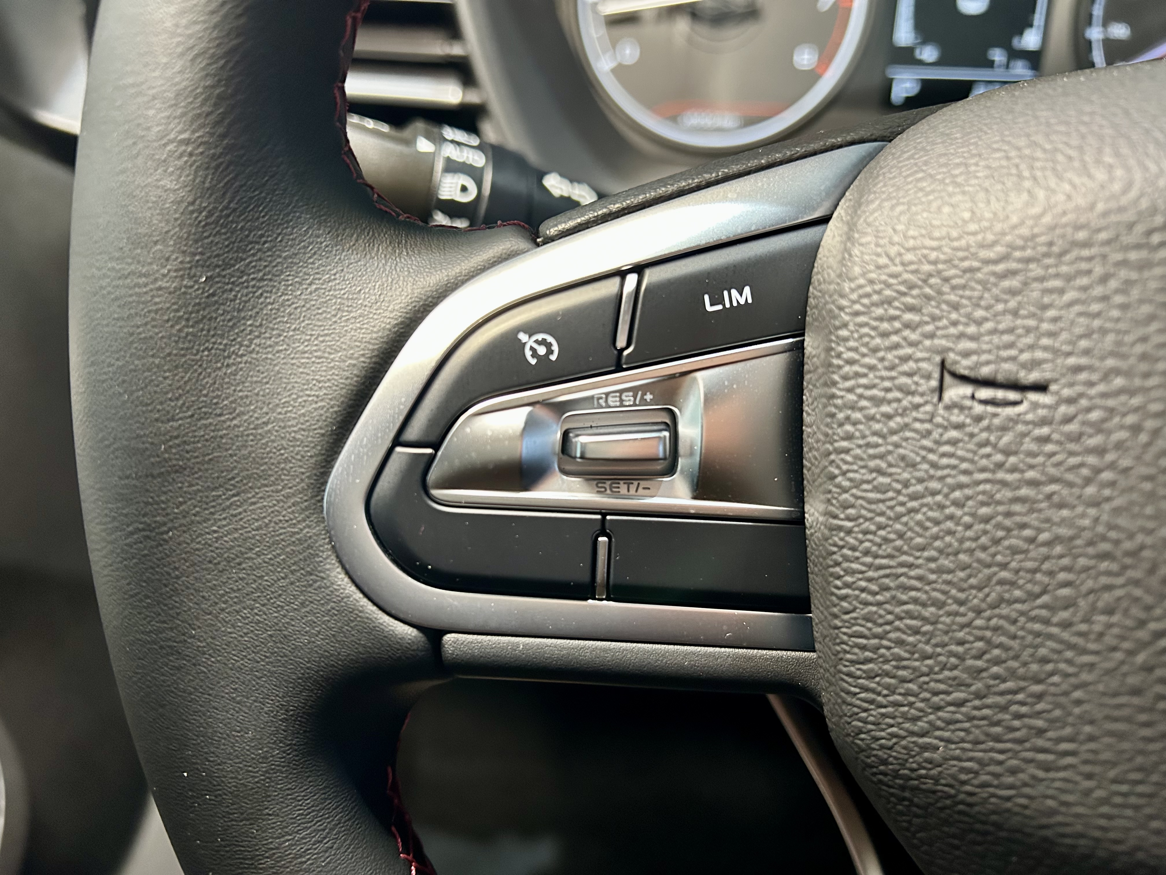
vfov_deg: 53.1
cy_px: 438
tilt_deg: -39.7
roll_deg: +1.4
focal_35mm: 26
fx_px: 876
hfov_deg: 67.3
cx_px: 583
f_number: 1.5
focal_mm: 5.7
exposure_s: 1/59
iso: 500
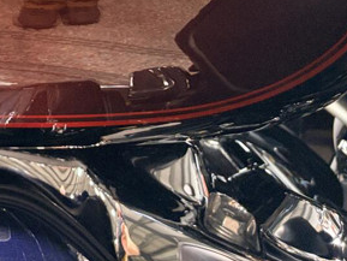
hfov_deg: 18.4
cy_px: -216
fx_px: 963
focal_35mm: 96
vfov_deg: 13.7
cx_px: -157
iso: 80
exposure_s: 1/120
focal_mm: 5.96
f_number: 1.6
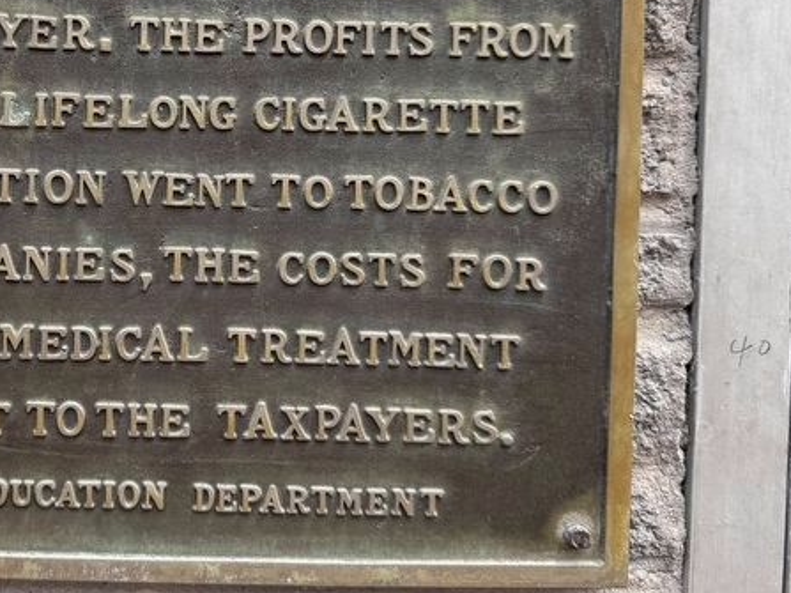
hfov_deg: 42.1
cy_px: 165
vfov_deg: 33.1
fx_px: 982
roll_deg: -3.1
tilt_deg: -1.0
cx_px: 166
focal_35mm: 43
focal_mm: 6.76
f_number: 1.78
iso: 80
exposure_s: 1/617
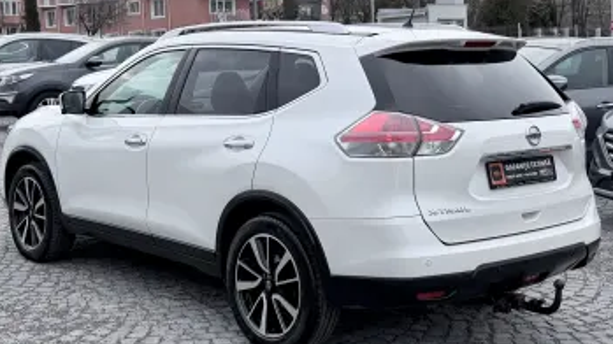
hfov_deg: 69.9
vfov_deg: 42.8
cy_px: 172
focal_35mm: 27
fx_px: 439
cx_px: 307
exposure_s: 1/2525
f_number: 1.78
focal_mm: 6.76
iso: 100
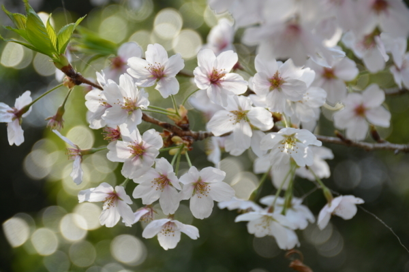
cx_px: 204
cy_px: 136
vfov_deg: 8.7
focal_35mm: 158
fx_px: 1789
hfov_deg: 13.0
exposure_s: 1/160
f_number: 5.6
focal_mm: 105
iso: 160
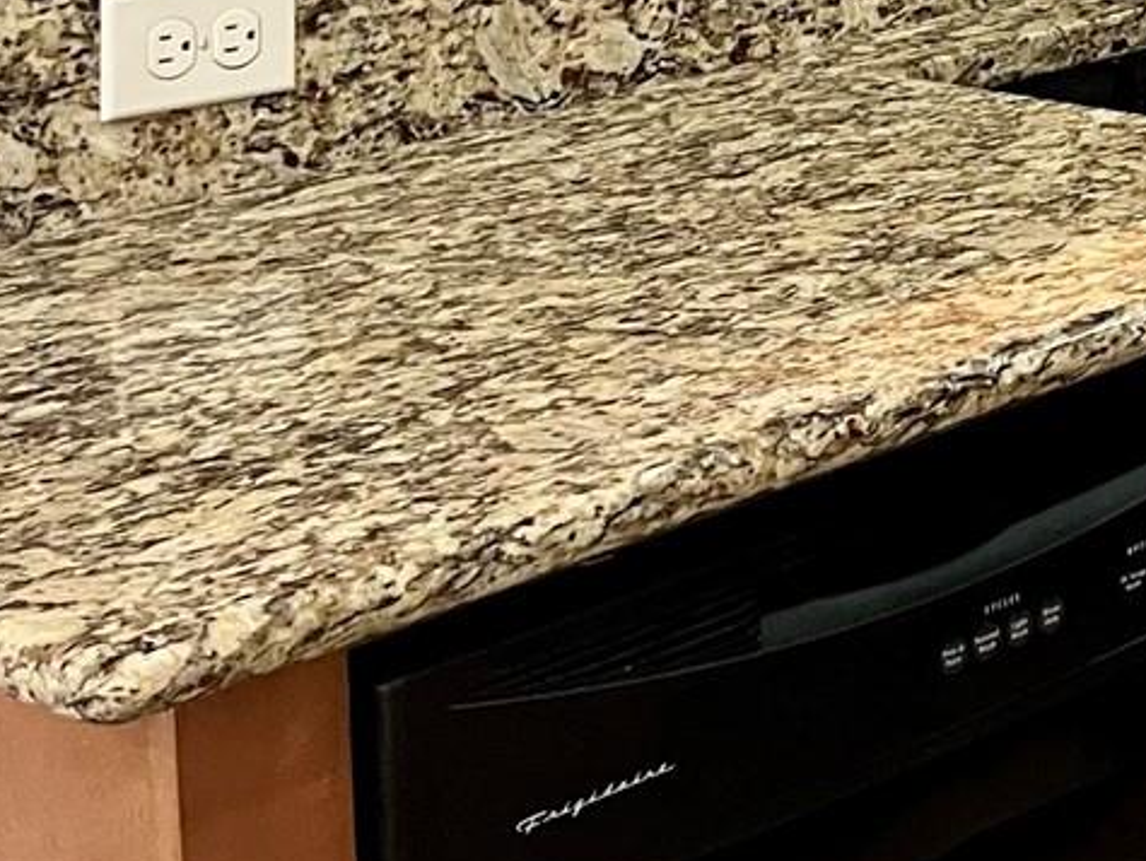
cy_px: -494
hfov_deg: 15.7
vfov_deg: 12.5
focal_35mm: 112
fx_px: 3711
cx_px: 1877
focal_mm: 5.1
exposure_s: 1/60
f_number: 1.6
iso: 160
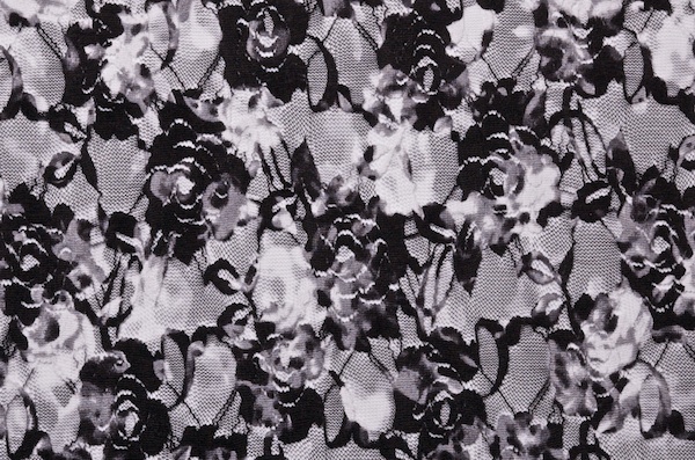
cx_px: 348
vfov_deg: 13.8
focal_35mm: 99
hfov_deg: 20.7
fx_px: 1907
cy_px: 230
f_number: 13
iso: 800
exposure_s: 1/800
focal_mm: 66
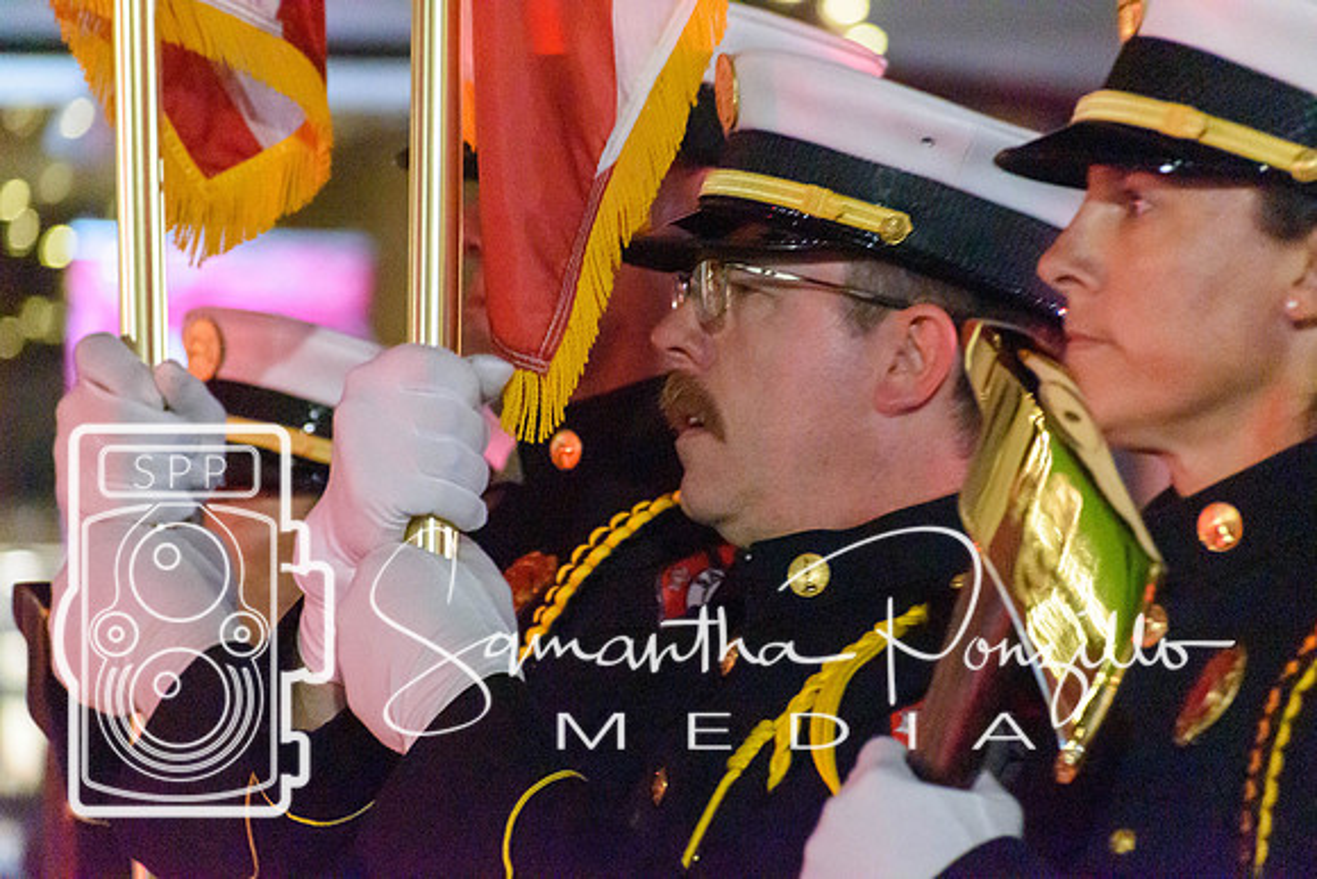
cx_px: 658
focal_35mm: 248
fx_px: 9056
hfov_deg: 8.3
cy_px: 440
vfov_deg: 5.6
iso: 12800
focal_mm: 165
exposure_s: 1/125
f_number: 5
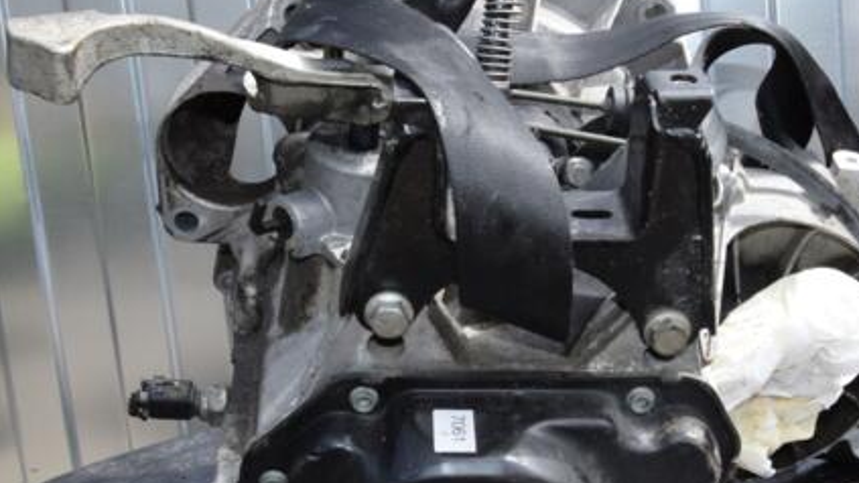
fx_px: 1321
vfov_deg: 20.7
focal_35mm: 58
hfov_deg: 35.9
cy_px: 284
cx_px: 508
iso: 800
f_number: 16
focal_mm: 26
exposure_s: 1/200
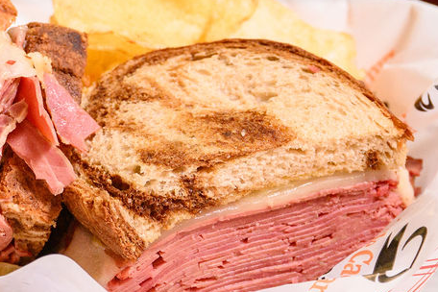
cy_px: -60
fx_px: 2494
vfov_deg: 6.7
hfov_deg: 10.0
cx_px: 96
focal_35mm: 205
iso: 1250
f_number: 5
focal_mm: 51
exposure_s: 1/125
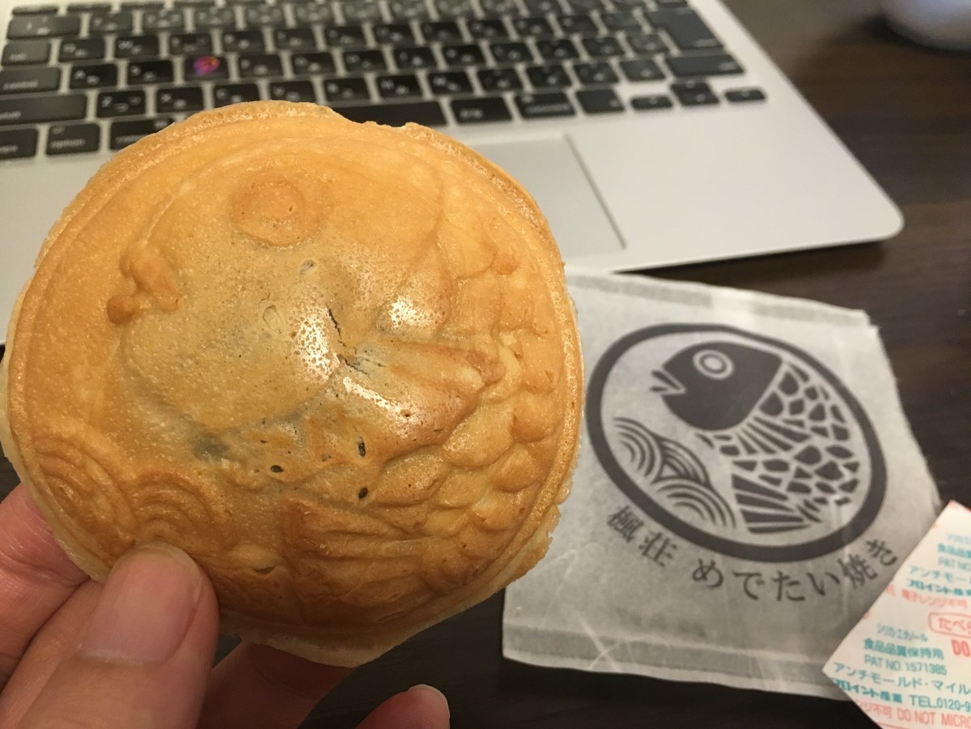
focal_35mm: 29
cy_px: 364
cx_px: 486
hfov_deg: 61.7
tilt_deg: -44.7
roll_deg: -5.5
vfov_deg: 48.2
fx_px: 813
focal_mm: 4.15
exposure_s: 1/30
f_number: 2.2
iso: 125
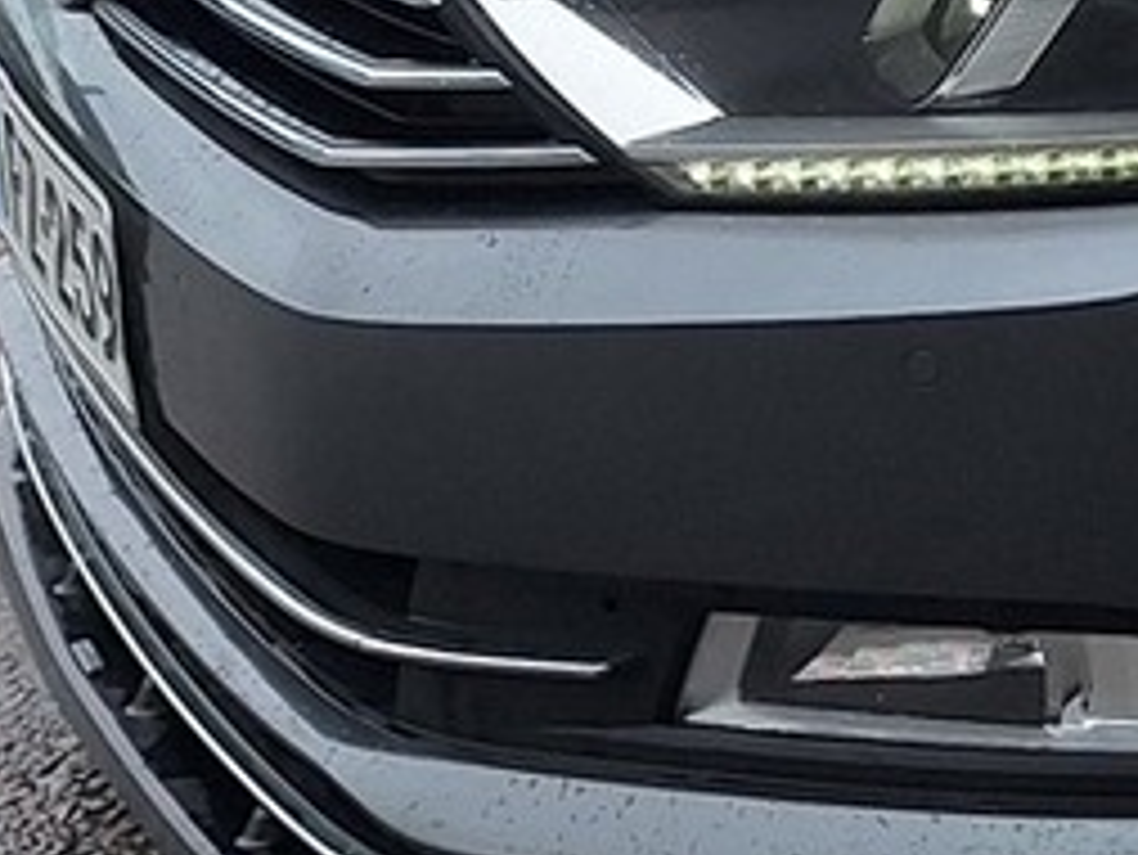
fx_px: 4309
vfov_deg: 10.8
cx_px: 2550
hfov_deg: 12.5
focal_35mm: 131
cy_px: -526
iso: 40
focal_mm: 5.54
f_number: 1.8
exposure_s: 1/716
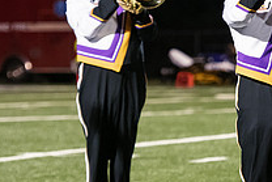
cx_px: 269
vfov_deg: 3.9
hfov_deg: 5.9
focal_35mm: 349
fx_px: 2639
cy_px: 43
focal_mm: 125
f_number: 3.2
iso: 5000
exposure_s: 1/500
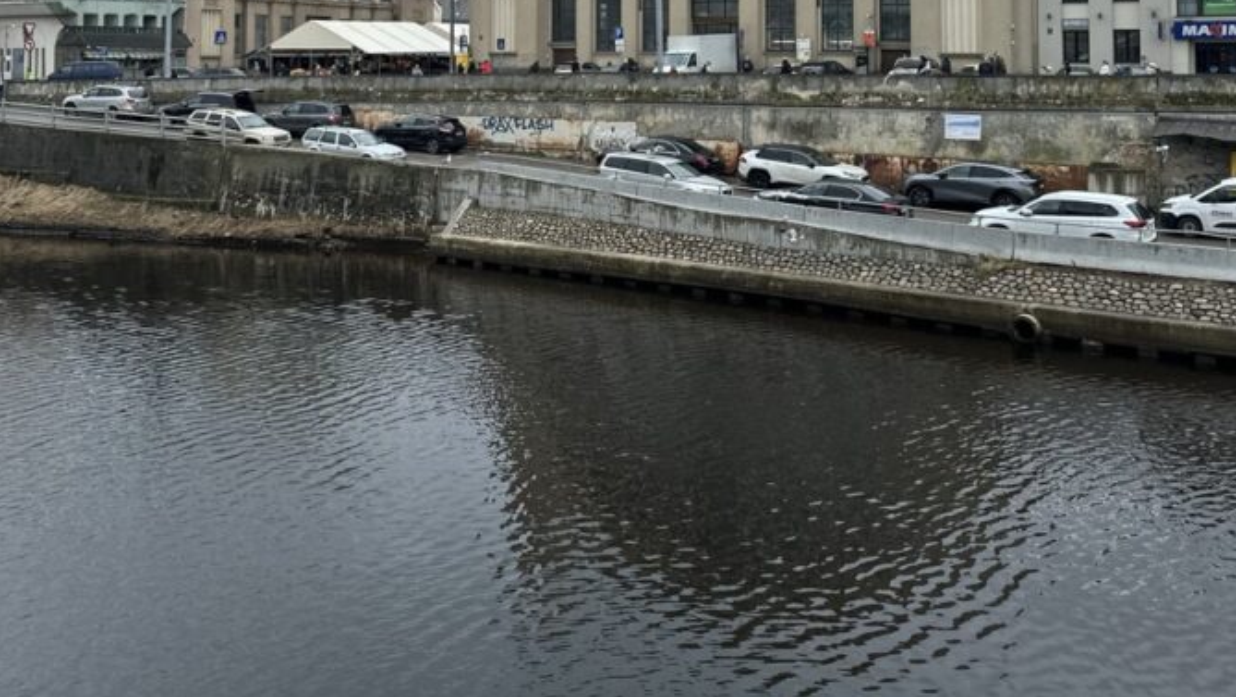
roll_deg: +1.1
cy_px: -11
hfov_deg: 50.4
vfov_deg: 27.9
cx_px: 556
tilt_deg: +3.0
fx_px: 1312
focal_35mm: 40
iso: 80
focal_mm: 6.86
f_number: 1.78
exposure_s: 1/1692
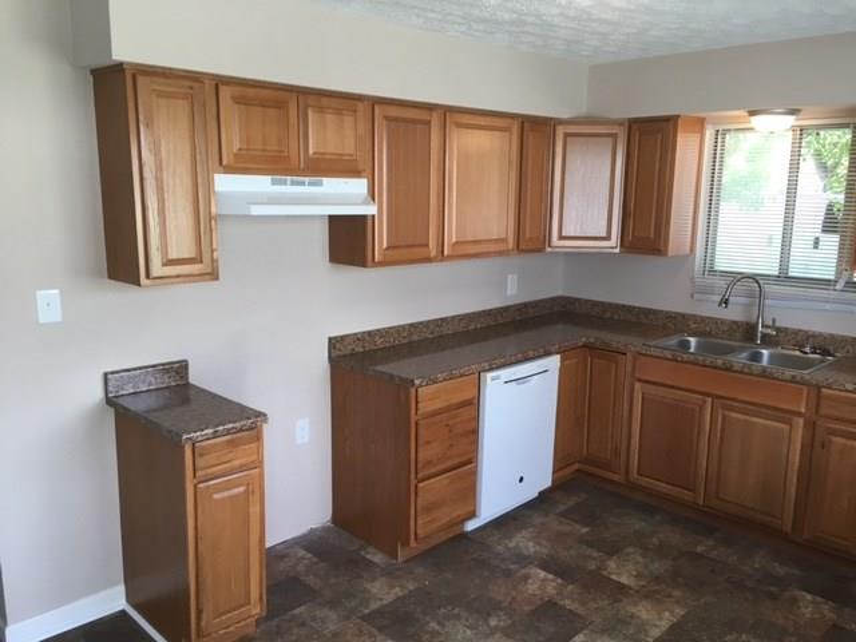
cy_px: 321
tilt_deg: -11.1
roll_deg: -0.3
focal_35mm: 29
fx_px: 717
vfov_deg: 48.2
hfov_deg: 61.7
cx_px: 428
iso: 32
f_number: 2.2
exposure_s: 1/30
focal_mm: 4.15
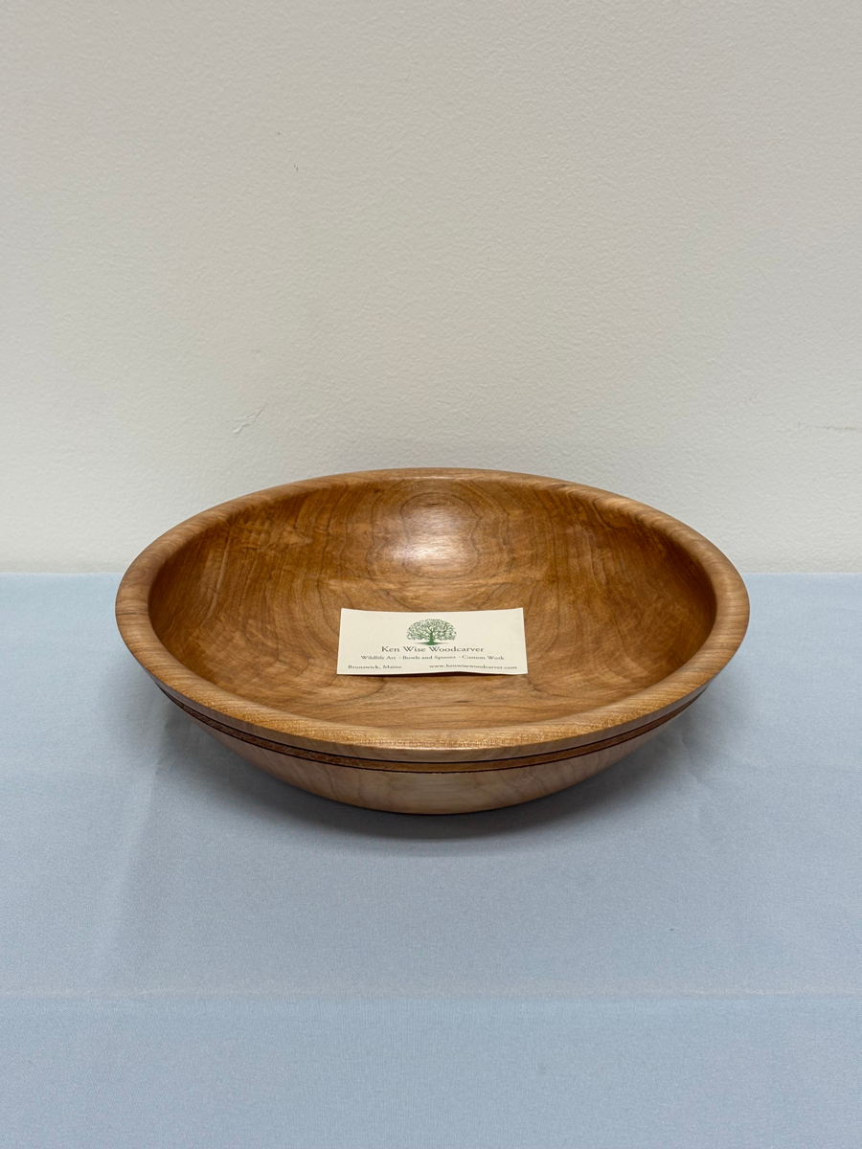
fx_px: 1727
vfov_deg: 36.8
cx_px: 431
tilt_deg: -26.0
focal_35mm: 52
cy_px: 574
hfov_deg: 28.0
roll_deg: -0.7
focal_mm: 5.96
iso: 80
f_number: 1.6
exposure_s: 1/60
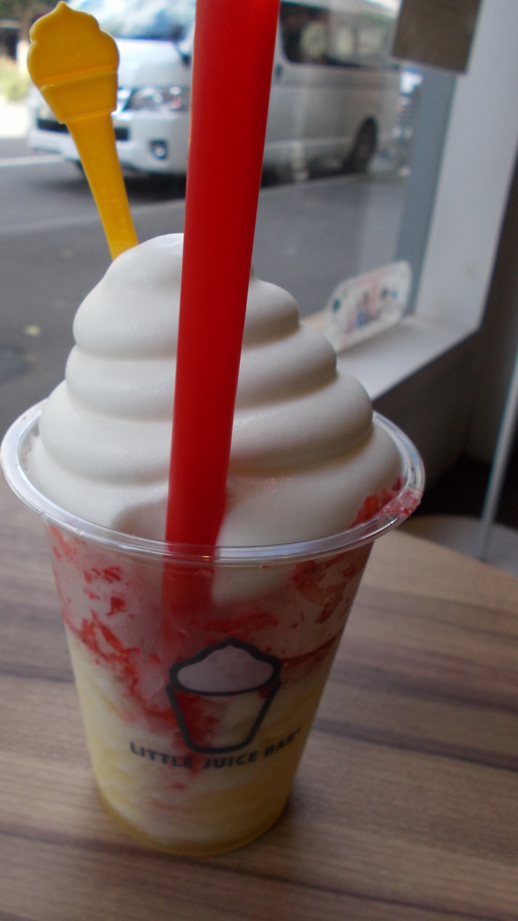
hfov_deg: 35.5
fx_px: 806
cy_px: 461
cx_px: 209
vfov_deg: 59.5
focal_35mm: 33
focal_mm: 5.3
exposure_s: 1/250
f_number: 3.4
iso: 160
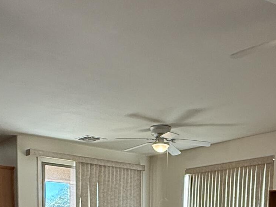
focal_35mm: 57
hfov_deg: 33.6
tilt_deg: -4.9
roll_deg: -1.1
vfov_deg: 22.1
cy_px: 292
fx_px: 455
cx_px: 176
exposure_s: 1/120
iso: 200
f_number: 2.2
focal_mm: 2.22
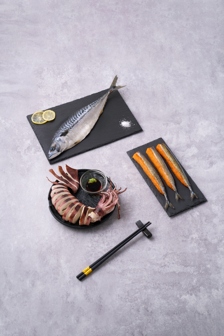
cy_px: 168
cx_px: 112
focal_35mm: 59
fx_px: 551
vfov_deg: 33.9
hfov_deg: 23.0
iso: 100
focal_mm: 59
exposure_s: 1/125
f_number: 16
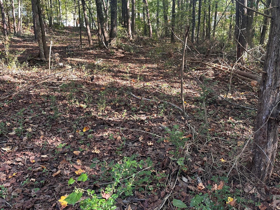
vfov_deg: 45.4
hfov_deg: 58.3
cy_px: 94
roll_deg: +0.9
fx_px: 251
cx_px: 149
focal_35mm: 31
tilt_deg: -14.1
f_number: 1.78
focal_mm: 6.86
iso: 125
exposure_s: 1/121
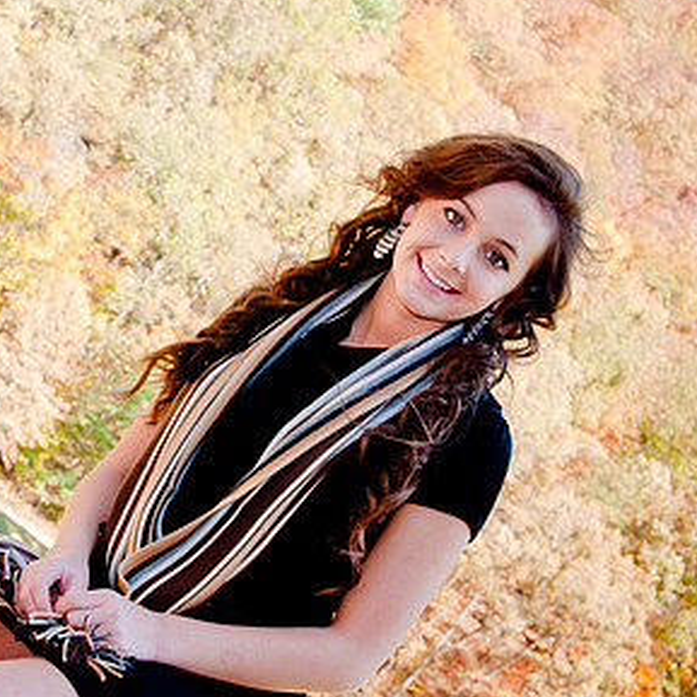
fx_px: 2210
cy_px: 351
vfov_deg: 17.9
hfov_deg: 17.7
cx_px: 84
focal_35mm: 97
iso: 200
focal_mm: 38
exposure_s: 1/60
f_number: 5.6
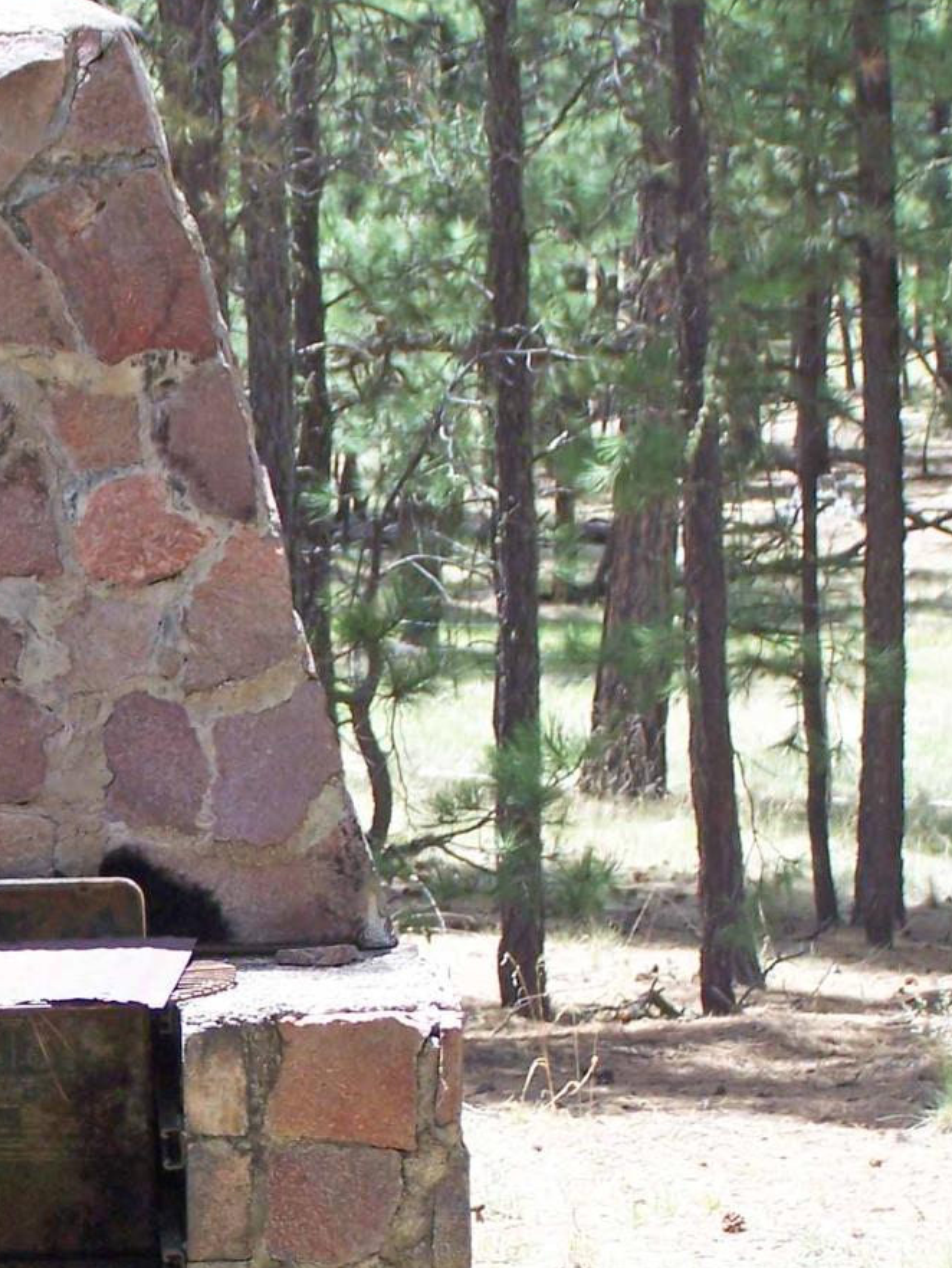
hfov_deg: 8.7
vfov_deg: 11.6
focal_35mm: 170
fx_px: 6231
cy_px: 802
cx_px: -102
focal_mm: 12.4
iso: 64
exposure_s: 1/160
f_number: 3.2
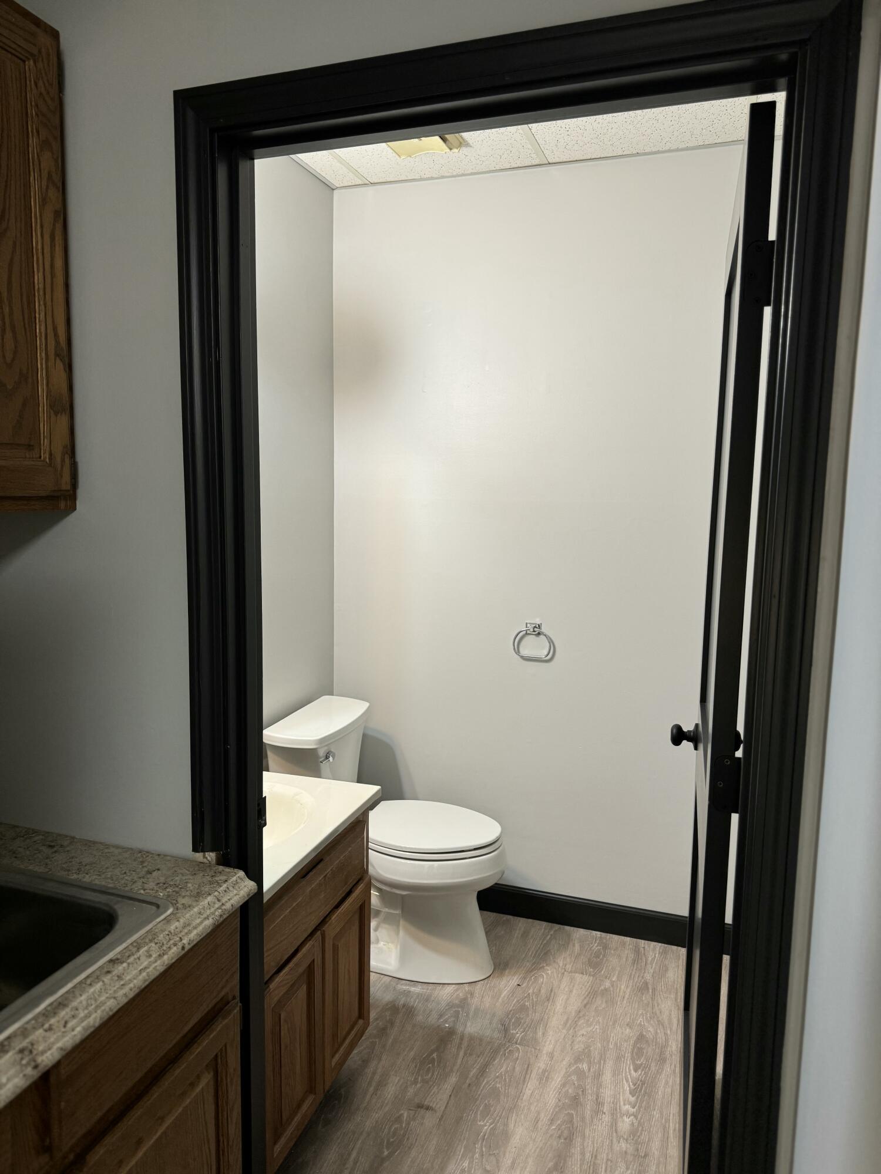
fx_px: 814
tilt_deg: -7.6
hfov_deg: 56.8
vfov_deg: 71.6
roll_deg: -1.6
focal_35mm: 24
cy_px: 587
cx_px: 440
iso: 200
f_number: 1.78
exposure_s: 1/60
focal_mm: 6.76
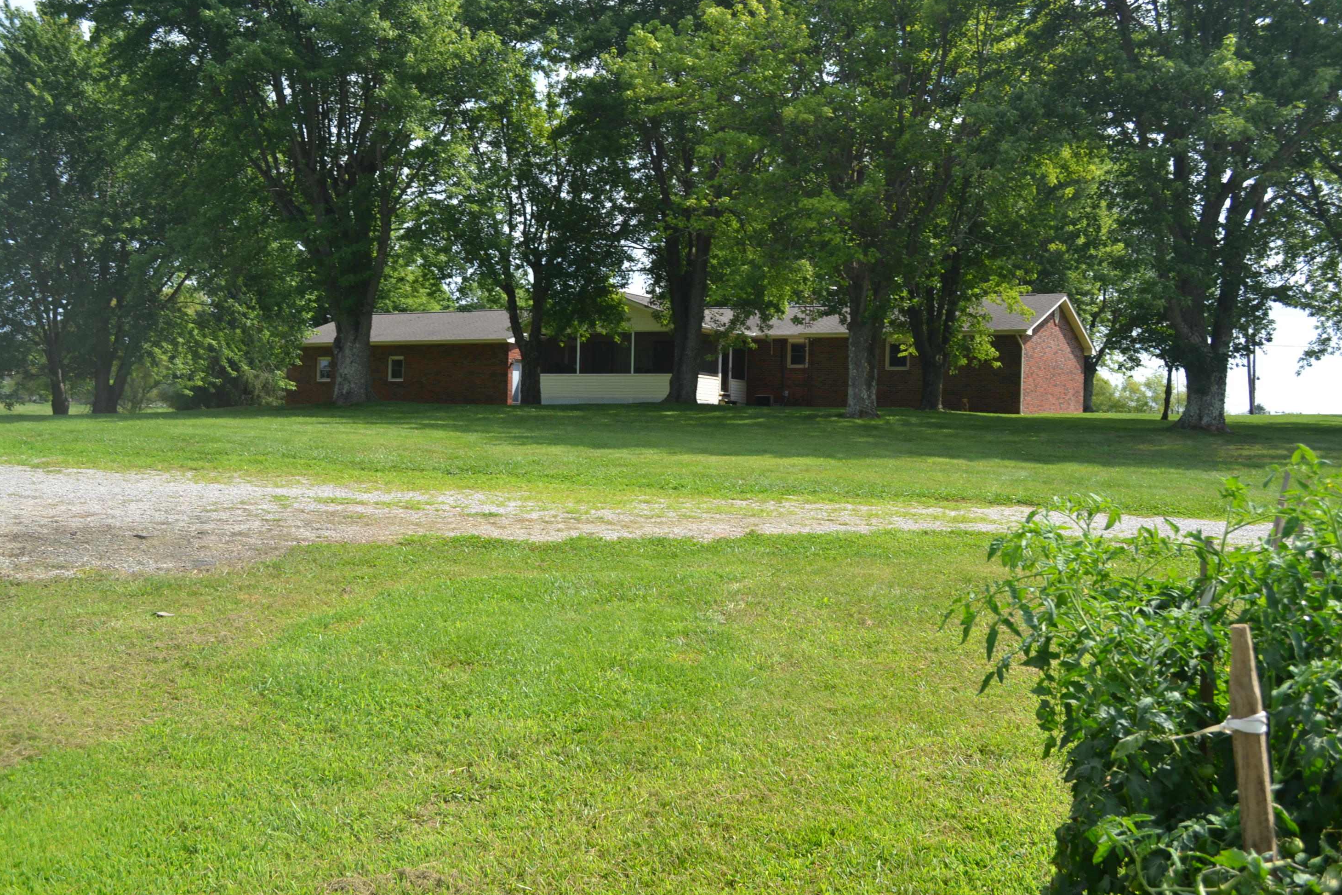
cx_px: 658
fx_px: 1379
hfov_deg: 51.9
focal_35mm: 37
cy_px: 454
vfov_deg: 35.9
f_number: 7.1
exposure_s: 1/200
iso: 100
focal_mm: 24
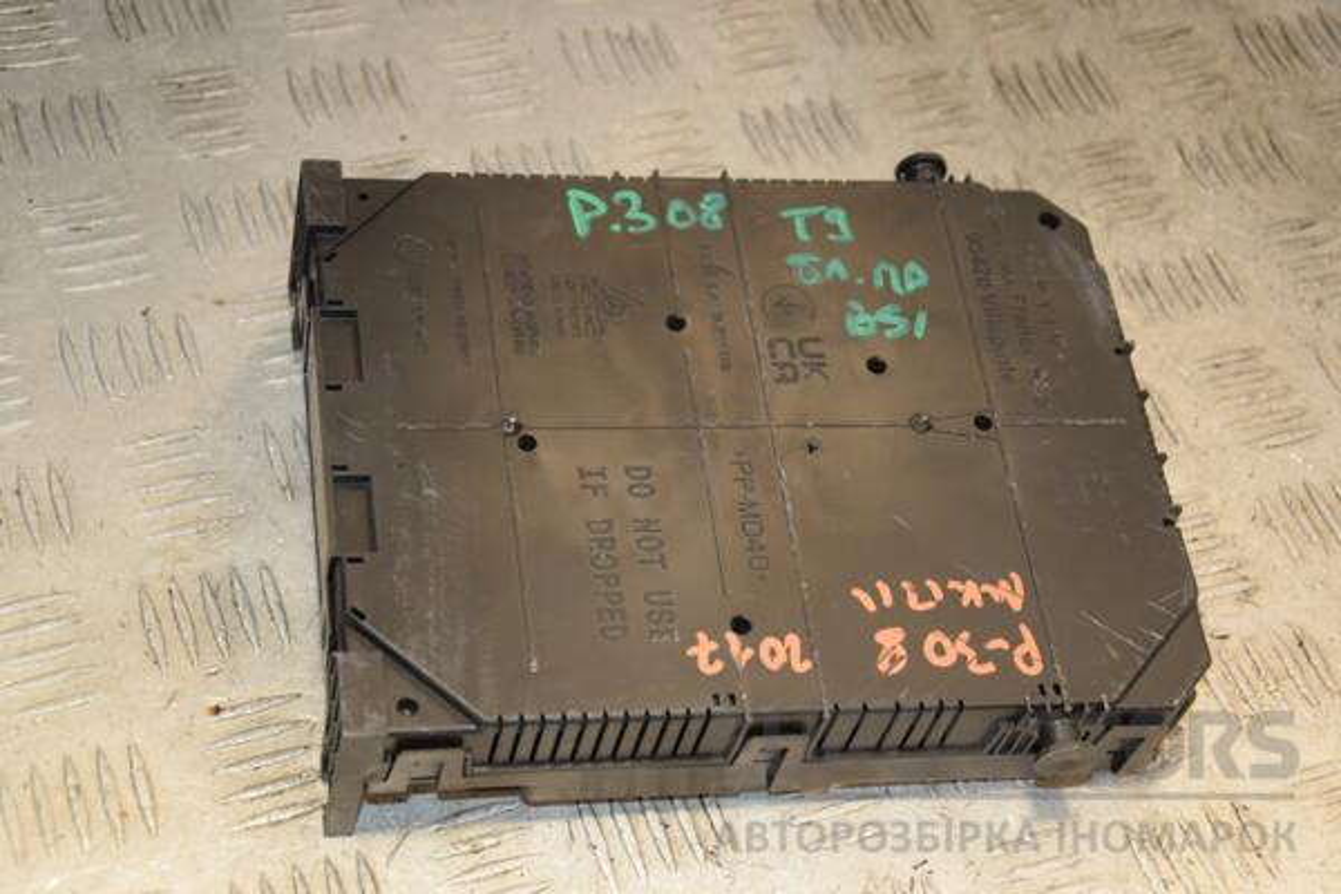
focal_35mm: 68
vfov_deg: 20.2
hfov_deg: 29.9
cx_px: 670
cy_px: 447
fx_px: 2514
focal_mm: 45
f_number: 5
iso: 800
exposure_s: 1/200
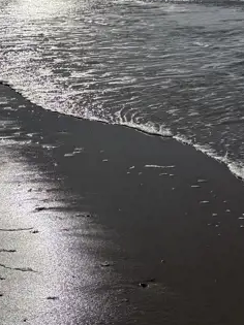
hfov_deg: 22.2
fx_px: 621
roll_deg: +4.3
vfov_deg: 28.7
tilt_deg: -4.7
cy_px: 59
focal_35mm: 66
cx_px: 105
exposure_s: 1/18868
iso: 40
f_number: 1.6
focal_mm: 5.96
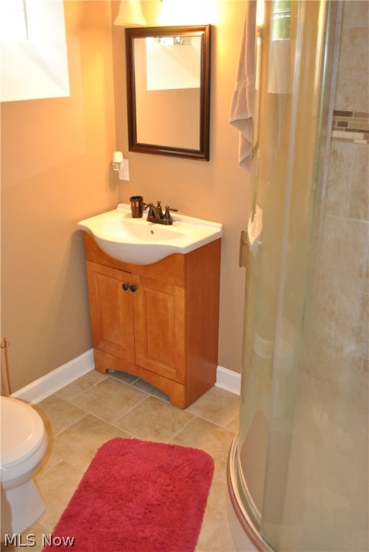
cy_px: 276
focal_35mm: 33
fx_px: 506
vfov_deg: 57.2
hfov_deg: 40.1
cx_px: 184
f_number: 3.8
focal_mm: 22
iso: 560
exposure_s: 1/20
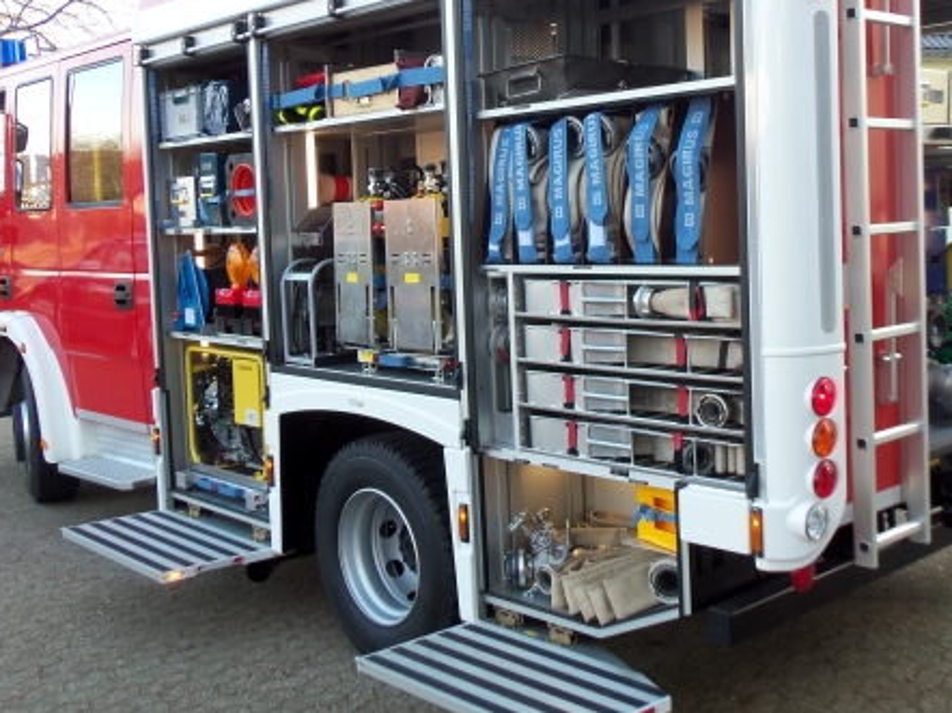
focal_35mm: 42
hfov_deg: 44.7
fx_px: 1154
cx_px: 528
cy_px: 321
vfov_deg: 34.3
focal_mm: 5.2
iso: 80
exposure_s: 1/60
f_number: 3.4
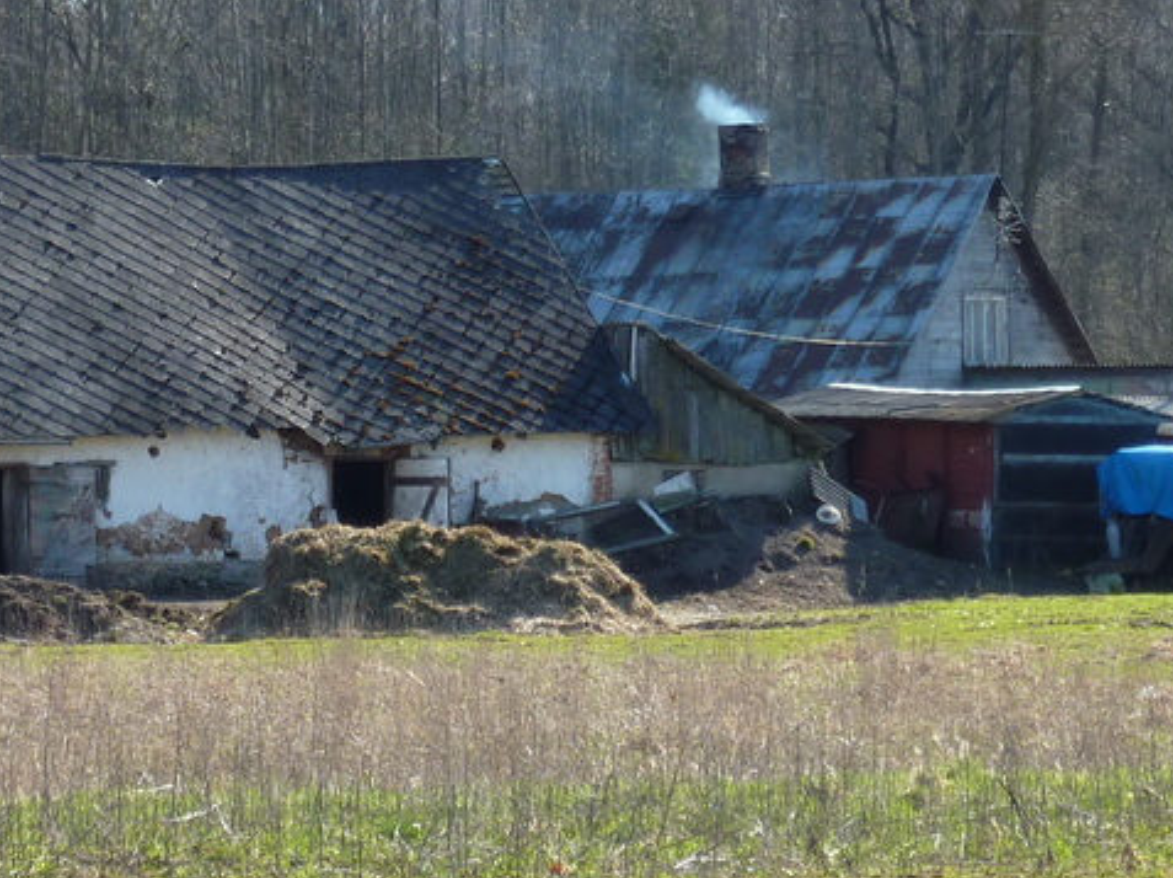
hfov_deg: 9.5
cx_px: 384
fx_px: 7077
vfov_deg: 7.1
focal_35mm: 209
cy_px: 848
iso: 80
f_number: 4.2
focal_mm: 13.7
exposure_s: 1/200
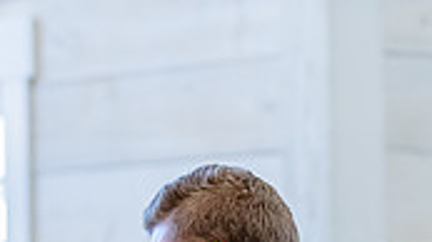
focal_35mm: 333
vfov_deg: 3.6
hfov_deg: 6.5
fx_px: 3812
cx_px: 225
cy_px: 437
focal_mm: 95
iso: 2000
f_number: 2.8
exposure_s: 1/500
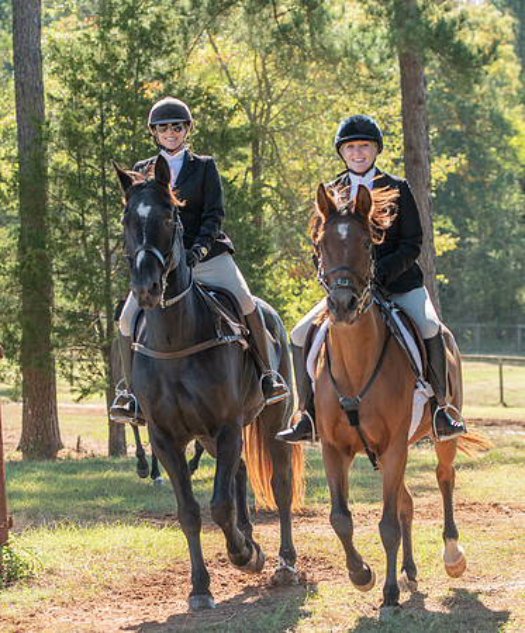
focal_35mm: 117
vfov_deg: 16.2
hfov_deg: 13.5
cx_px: 241
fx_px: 2224
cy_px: 320
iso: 280
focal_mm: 70
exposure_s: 1/320
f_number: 4
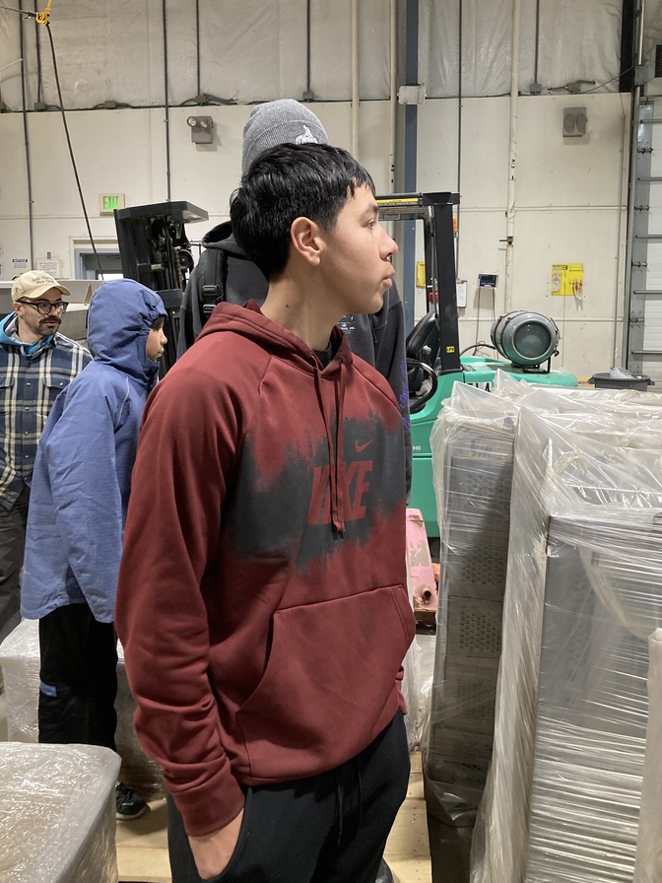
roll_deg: +0.2
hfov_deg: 44.1
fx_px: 816
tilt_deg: -6.4
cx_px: 287
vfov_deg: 56.7
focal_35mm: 32
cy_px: 394
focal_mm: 3.99
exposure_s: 1/60
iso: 200
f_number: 1.8
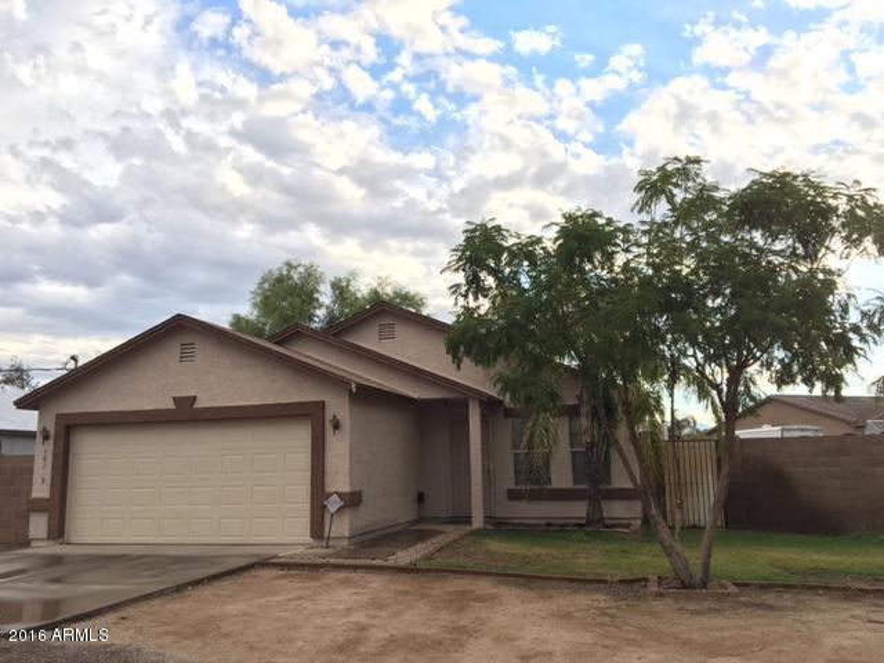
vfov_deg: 48.2
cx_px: 442
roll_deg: +2.2
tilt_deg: +10.3
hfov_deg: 61.7
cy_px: 332
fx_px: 741
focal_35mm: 29
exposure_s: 1/487
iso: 25
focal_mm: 4.15
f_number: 2.2
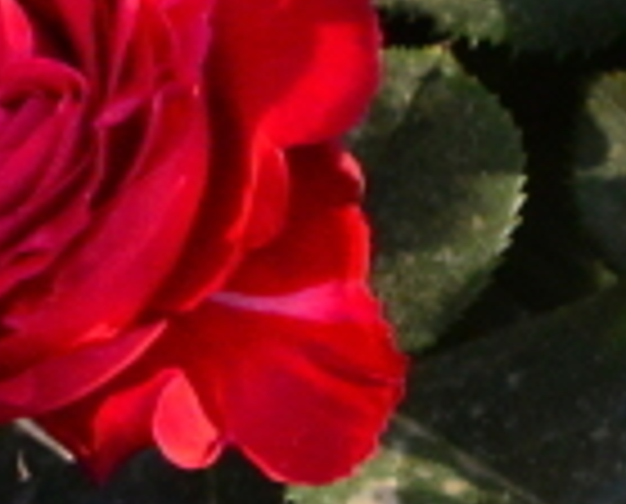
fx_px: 12475
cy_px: 1123
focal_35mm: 671
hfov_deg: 2.8
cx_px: -1099
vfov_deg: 2.3
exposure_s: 1/250
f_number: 16
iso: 2000
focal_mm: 65
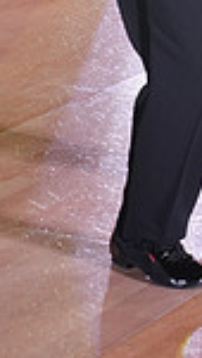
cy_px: -292
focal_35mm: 222
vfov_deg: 9.3
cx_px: 450
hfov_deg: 5.3
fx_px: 2113
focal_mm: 55
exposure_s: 1/400
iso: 2000
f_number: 4
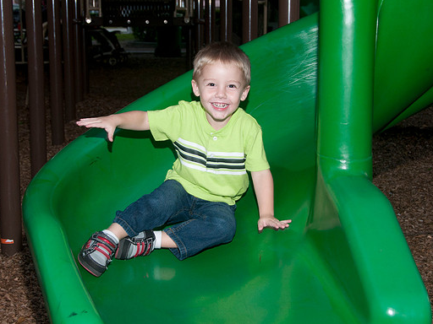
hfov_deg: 29.0
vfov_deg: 21.9
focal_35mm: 67
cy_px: 137
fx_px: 838
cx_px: 198
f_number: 5.6
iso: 200
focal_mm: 32
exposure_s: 1/60
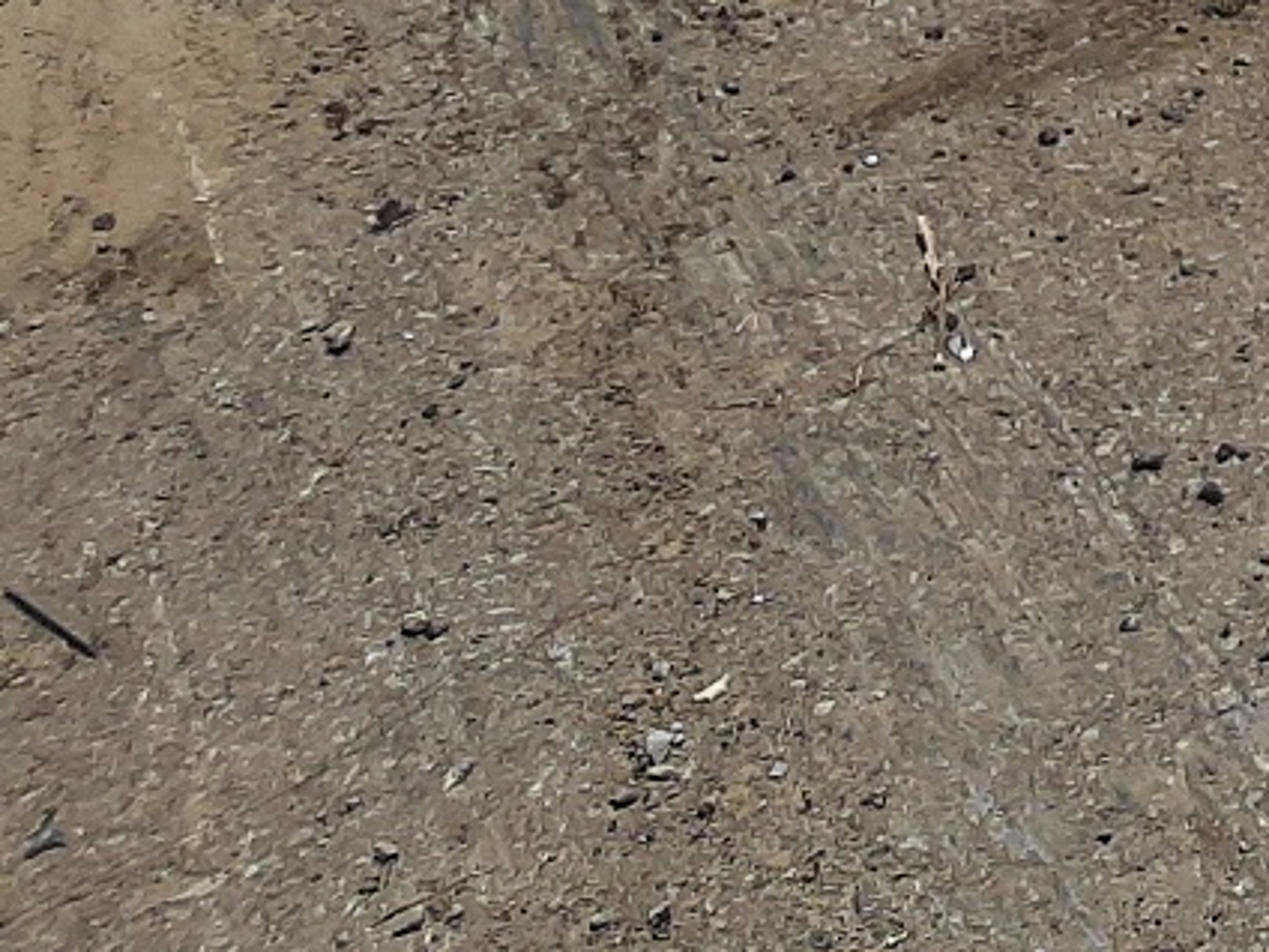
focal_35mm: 98
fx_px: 3593
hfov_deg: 16.5
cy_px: -793
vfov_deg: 13.5
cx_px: 2328
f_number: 1.7
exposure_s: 1/10000
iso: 40
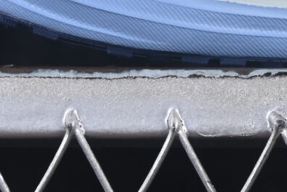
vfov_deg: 2.8
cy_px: -320
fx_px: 3884
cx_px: 495
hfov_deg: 4.2
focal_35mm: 487
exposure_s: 1/80
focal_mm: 50
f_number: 8
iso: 160
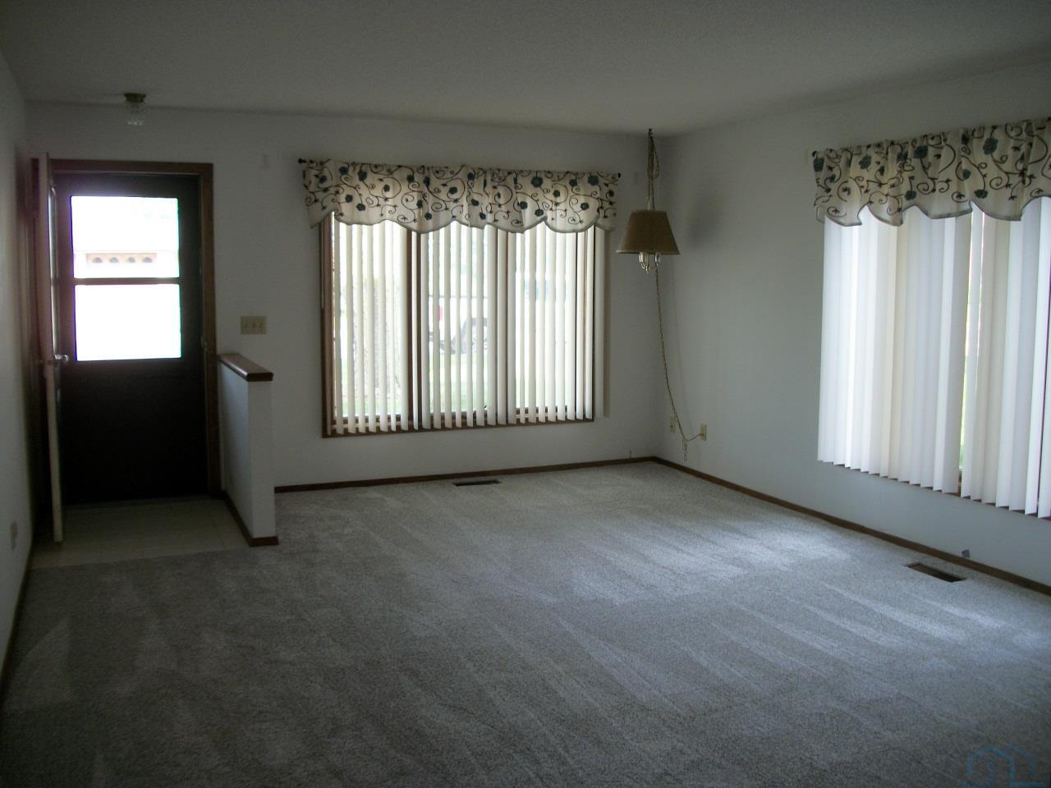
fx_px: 972
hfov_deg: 56.8
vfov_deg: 44.2
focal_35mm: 32
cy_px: 394
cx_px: 526
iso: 80
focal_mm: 5.7
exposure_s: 1/40
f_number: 2.9
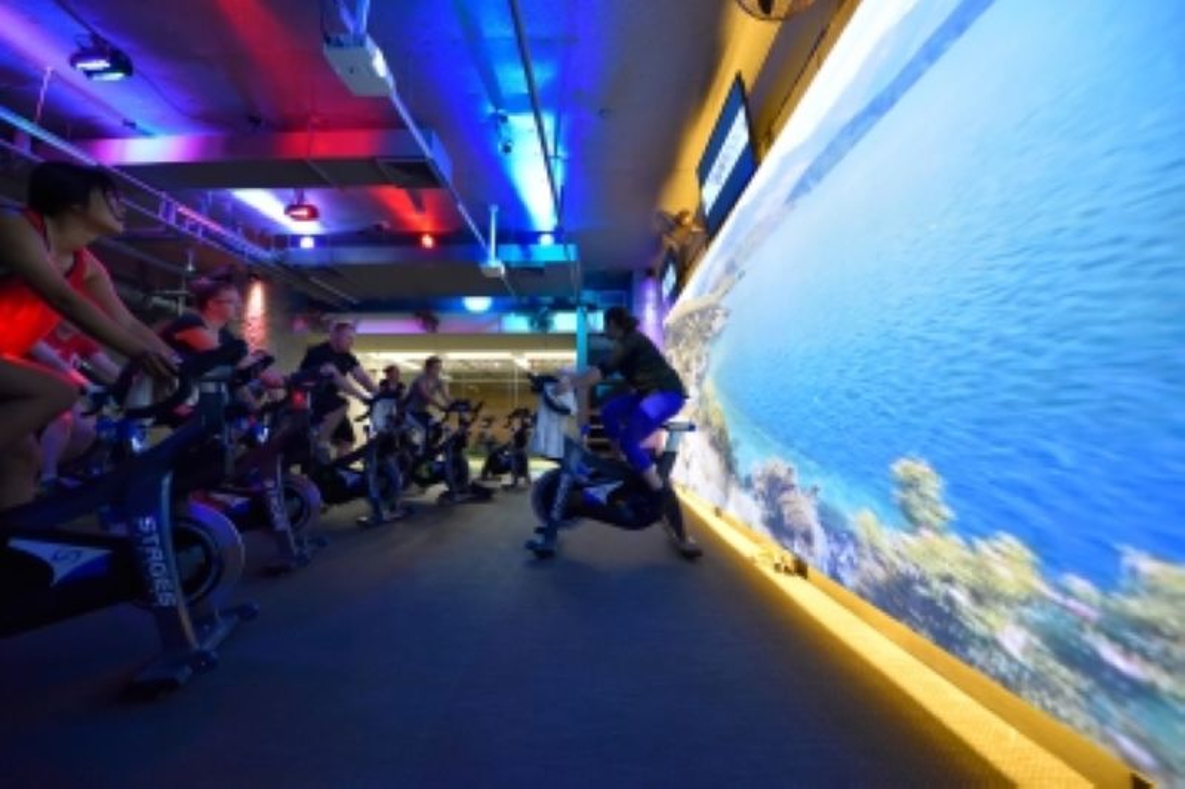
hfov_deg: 104.3
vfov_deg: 81.2
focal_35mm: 14
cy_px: 394
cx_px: 592
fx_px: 461
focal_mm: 14
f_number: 2.8
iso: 3200
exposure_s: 1/60
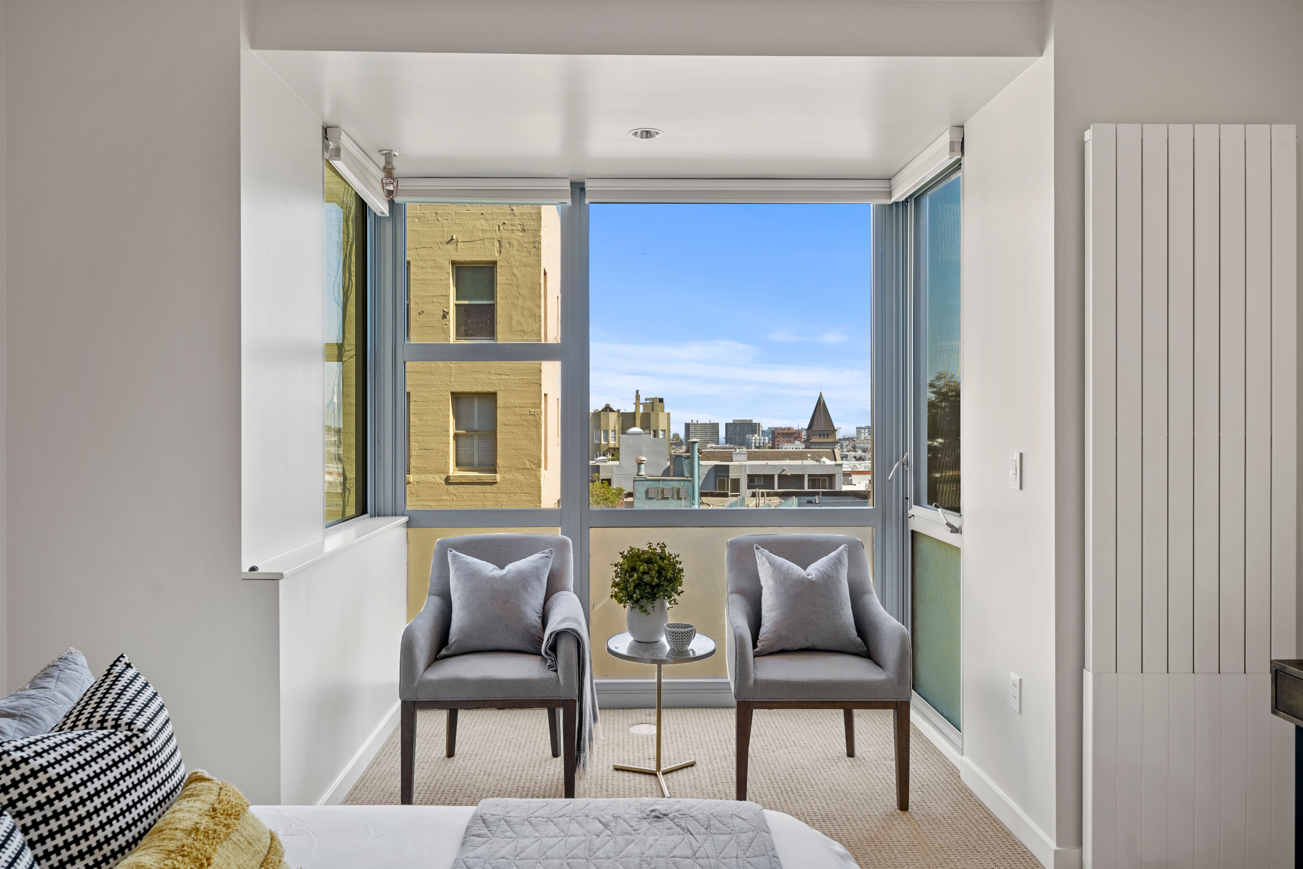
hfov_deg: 73.7
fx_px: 869
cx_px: 652
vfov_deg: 53.1
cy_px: 434
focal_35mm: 24
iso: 100
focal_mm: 24
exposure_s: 1/15
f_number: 8
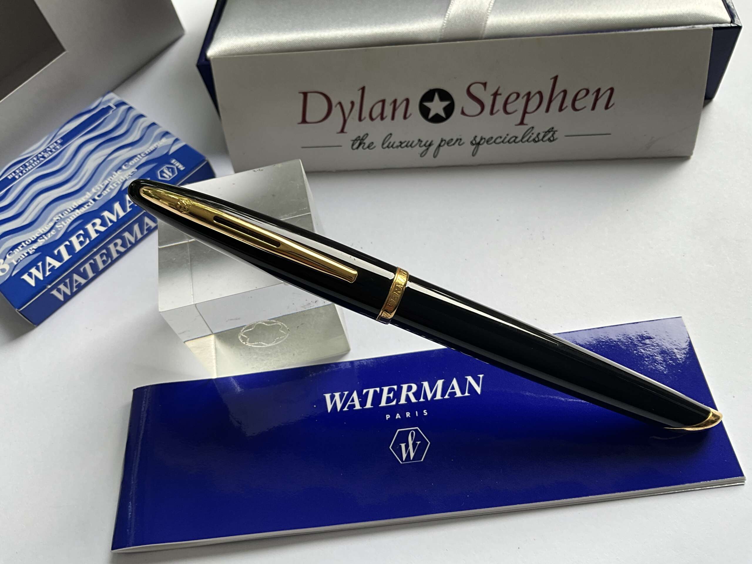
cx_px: 376
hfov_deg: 61.7
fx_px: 630
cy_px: 282
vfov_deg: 48.2
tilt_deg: -56.5
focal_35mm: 29
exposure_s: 1/122
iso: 20
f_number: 1.8
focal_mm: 3
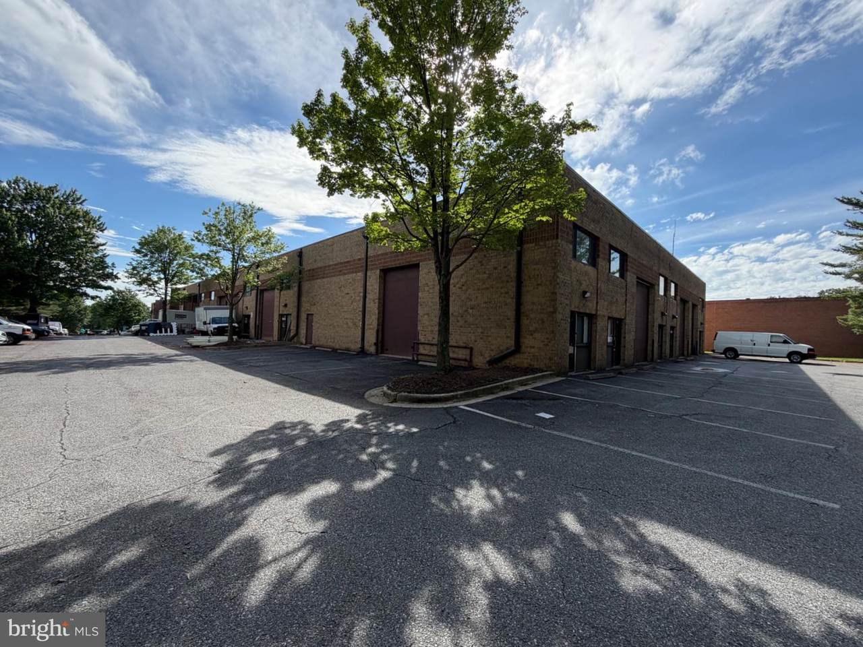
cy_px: 324
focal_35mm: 14
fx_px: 349
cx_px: 432
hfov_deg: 102.1
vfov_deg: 85.7
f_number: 2.2
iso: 32
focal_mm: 2.22
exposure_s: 1/985
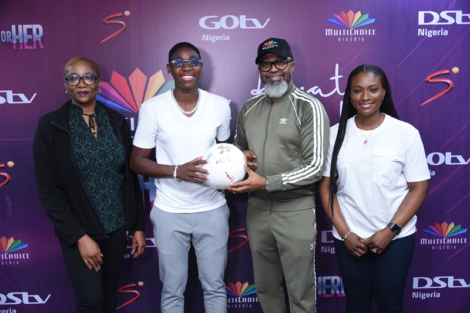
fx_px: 457
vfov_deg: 37.9
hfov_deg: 54.4
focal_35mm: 35
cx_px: 235
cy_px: 156
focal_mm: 35
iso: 1250
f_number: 3.8
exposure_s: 1/100
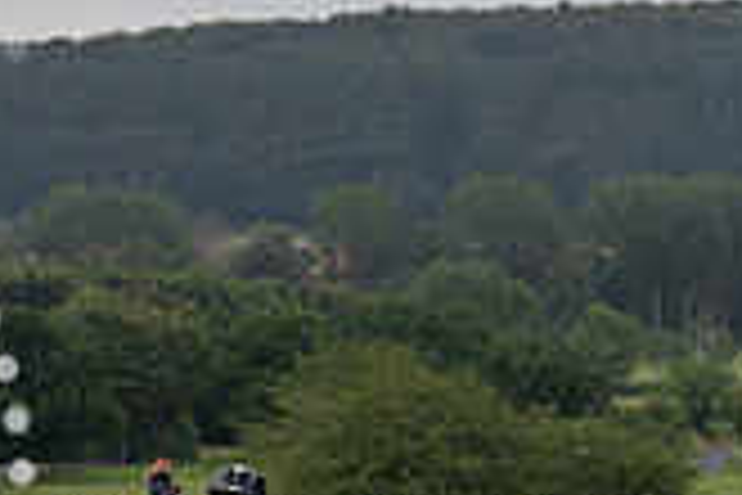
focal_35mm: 291
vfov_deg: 4.7
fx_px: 5997
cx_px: 310
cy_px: 250
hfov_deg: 7.1
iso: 125
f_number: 4
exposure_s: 1/800
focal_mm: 83
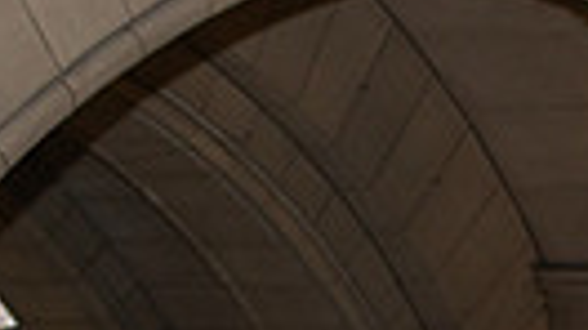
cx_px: 995
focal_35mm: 170
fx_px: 2648
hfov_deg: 11.9
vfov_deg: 6.7
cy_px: 803
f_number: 3.5
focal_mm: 35
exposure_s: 1/200
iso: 1000
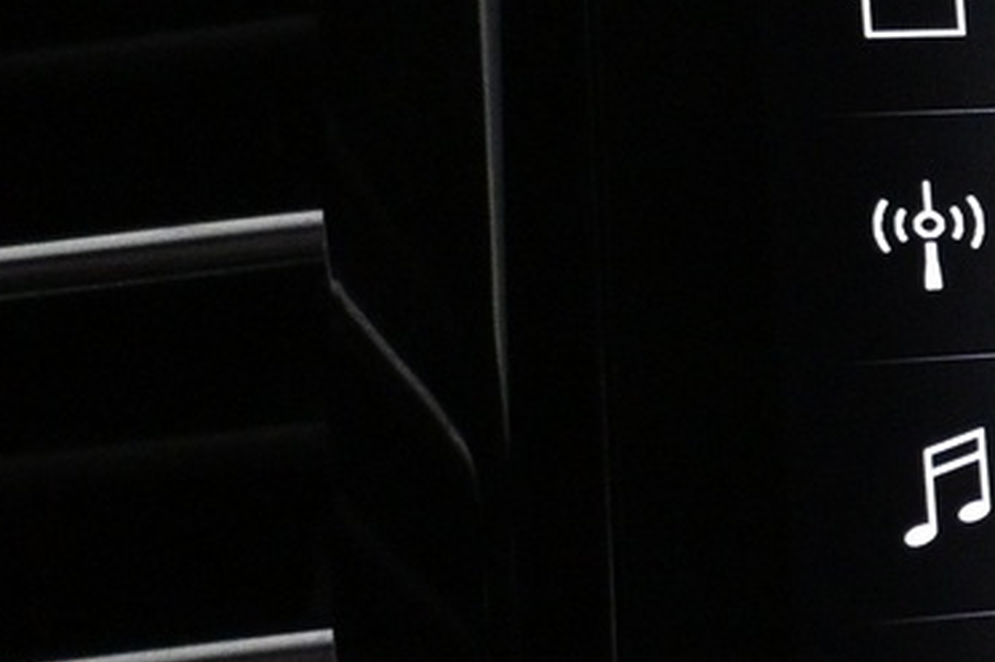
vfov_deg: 12.0
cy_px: 384
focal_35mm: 114
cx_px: 2121
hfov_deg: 14.3
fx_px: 3150
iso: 4000
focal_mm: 17.5
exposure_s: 1/250
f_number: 3.5
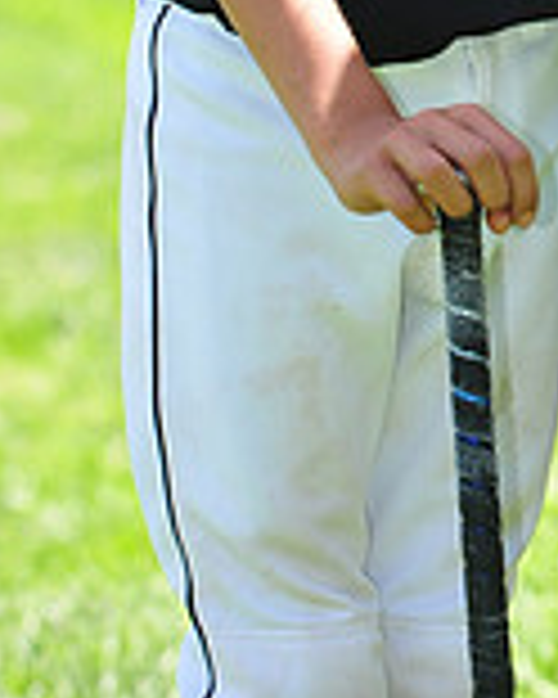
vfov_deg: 4.0
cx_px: 675
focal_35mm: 474
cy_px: -572
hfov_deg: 3.3
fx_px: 9785
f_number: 5.6
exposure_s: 1/250
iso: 200
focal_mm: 135
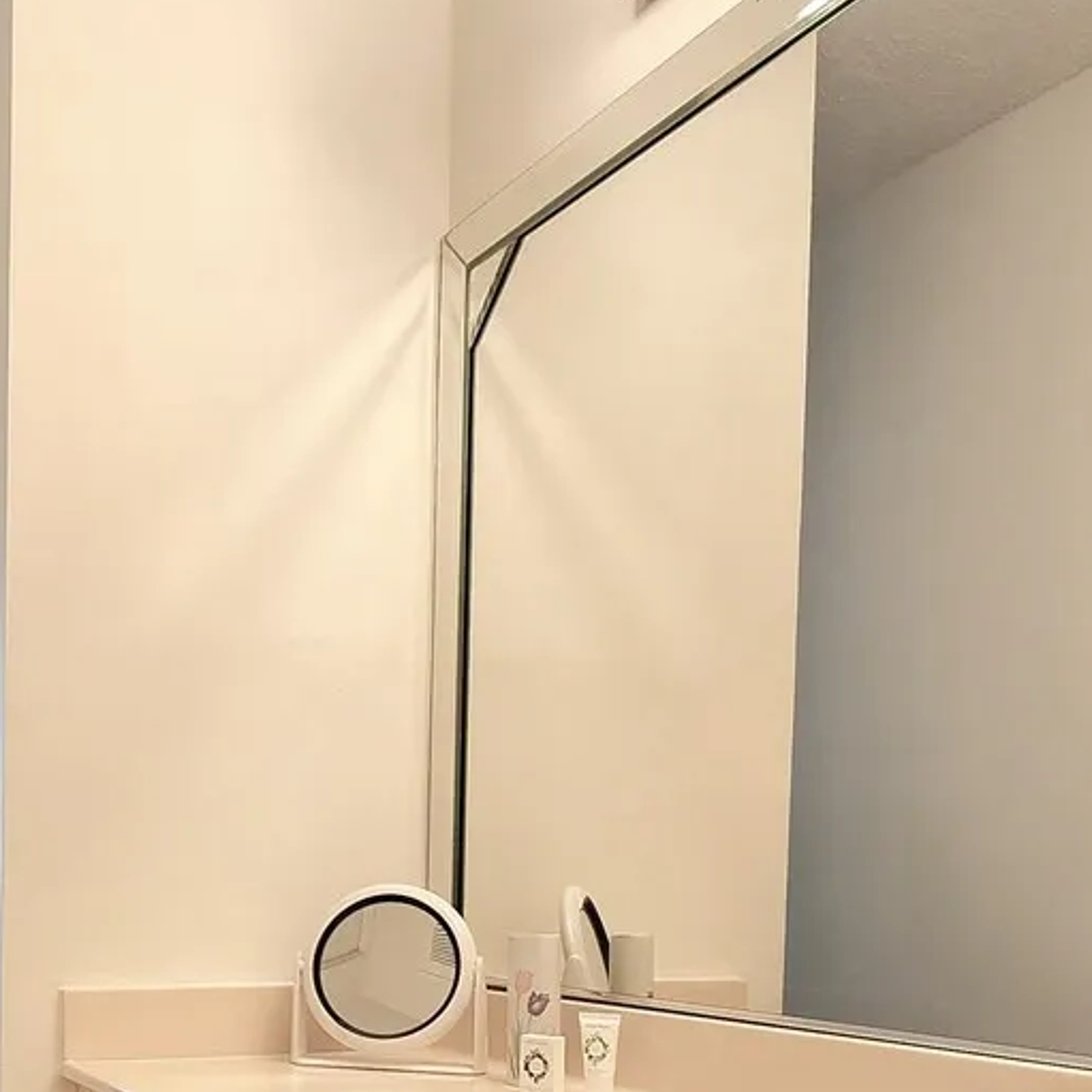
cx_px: 58
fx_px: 1285
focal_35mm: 36
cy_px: 942
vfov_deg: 42.9
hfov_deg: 41.4
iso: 50
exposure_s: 1/60.2
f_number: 2.2
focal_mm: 2.2
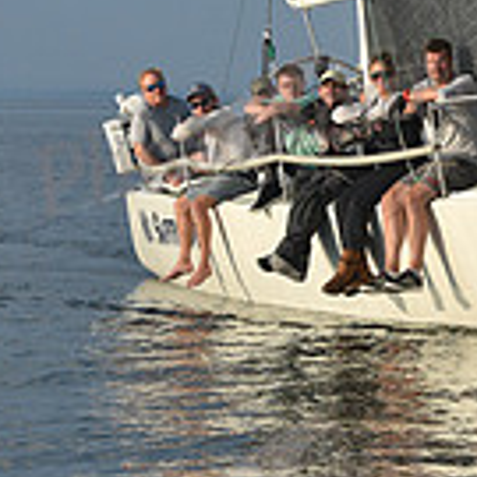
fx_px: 3975
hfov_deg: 6.8
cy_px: 260
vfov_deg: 6.9
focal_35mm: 255
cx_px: 717
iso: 320
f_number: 10
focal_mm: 70
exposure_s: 1/800
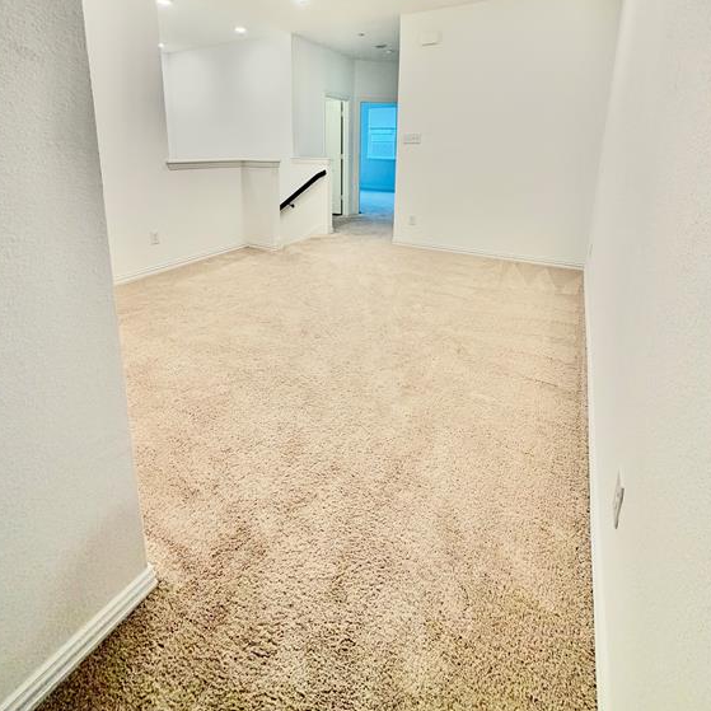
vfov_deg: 81.0
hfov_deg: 84.0
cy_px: 234
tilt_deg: -12.0
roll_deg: -0.7
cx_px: 351
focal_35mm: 17
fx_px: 395
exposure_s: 1/120
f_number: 2.2
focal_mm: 2.22
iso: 200
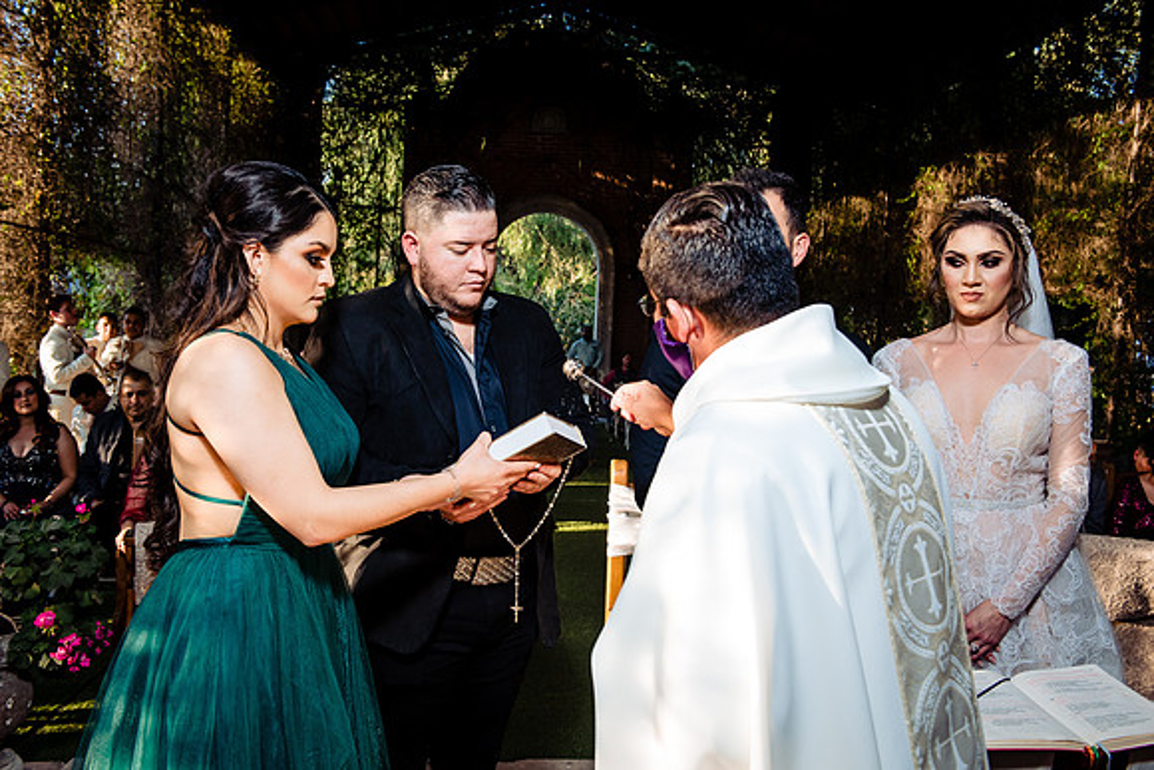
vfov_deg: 38.9
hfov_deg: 55.8
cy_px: 385
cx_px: 577
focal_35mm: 34
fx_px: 1090
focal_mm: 34
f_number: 6.3
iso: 800
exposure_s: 1/200
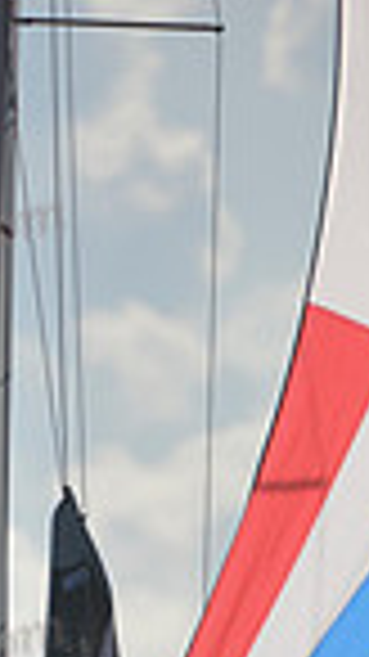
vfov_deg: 1.7
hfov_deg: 1.0
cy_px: 866
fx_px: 21681
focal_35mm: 1245
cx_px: 302
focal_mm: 300
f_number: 4
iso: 200
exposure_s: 1/6400
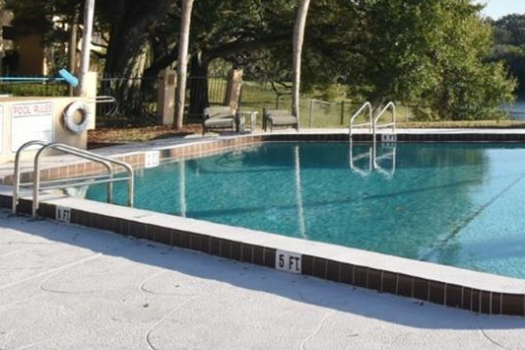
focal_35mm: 50
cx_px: 628
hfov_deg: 32.9
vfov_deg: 26.4
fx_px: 722
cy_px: 40
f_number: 10
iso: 320
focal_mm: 11
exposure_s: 1/400
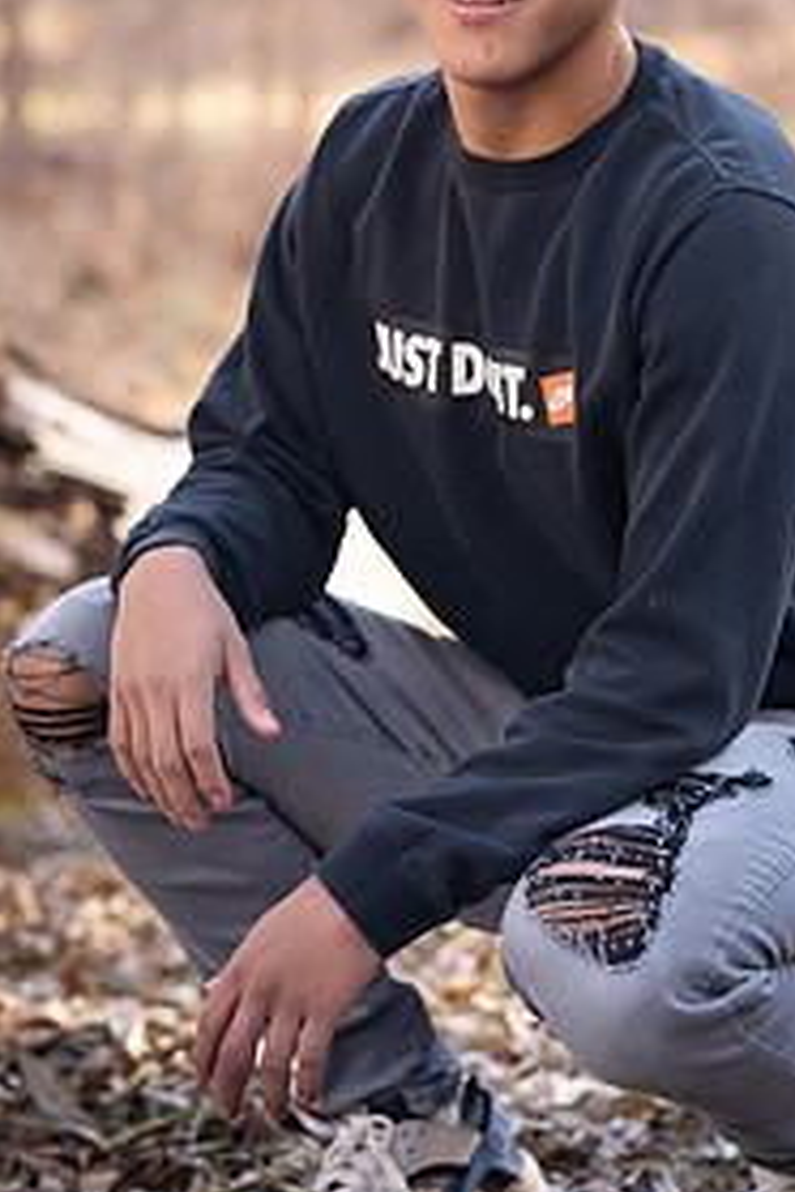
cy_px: 303
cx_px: 564
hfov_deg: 10.0
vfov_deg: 14.9
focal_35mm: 137
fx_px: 4538
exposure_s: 1/125
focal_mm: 85
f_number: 3.2
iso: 100
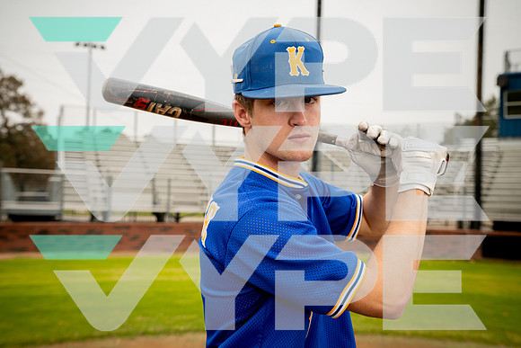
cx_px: 260
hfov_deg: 44.5
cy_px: 174
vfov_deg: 30.5
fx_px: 637
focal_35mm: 44
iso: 200
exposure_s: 1/250
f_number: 5
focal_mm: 44
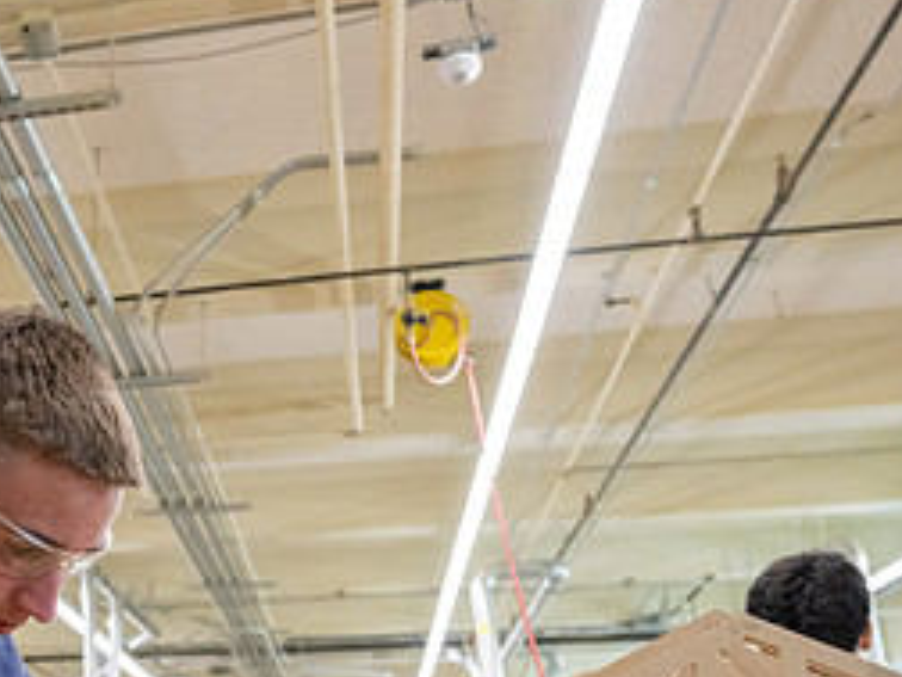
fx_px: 1068
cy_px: 639
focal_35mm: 41
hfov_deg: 43.6
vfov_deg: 32.9
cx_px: 179
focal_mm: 18.5
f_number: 4
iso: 1600
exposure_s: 1/400
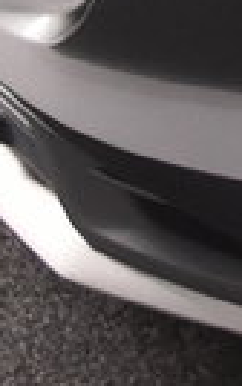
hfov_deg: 4.1
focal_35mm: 291
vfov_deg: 6.7
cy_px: -609
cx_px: 1144
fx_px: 3064
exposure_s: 1/50
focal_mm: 20
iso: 1600
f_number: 3.5
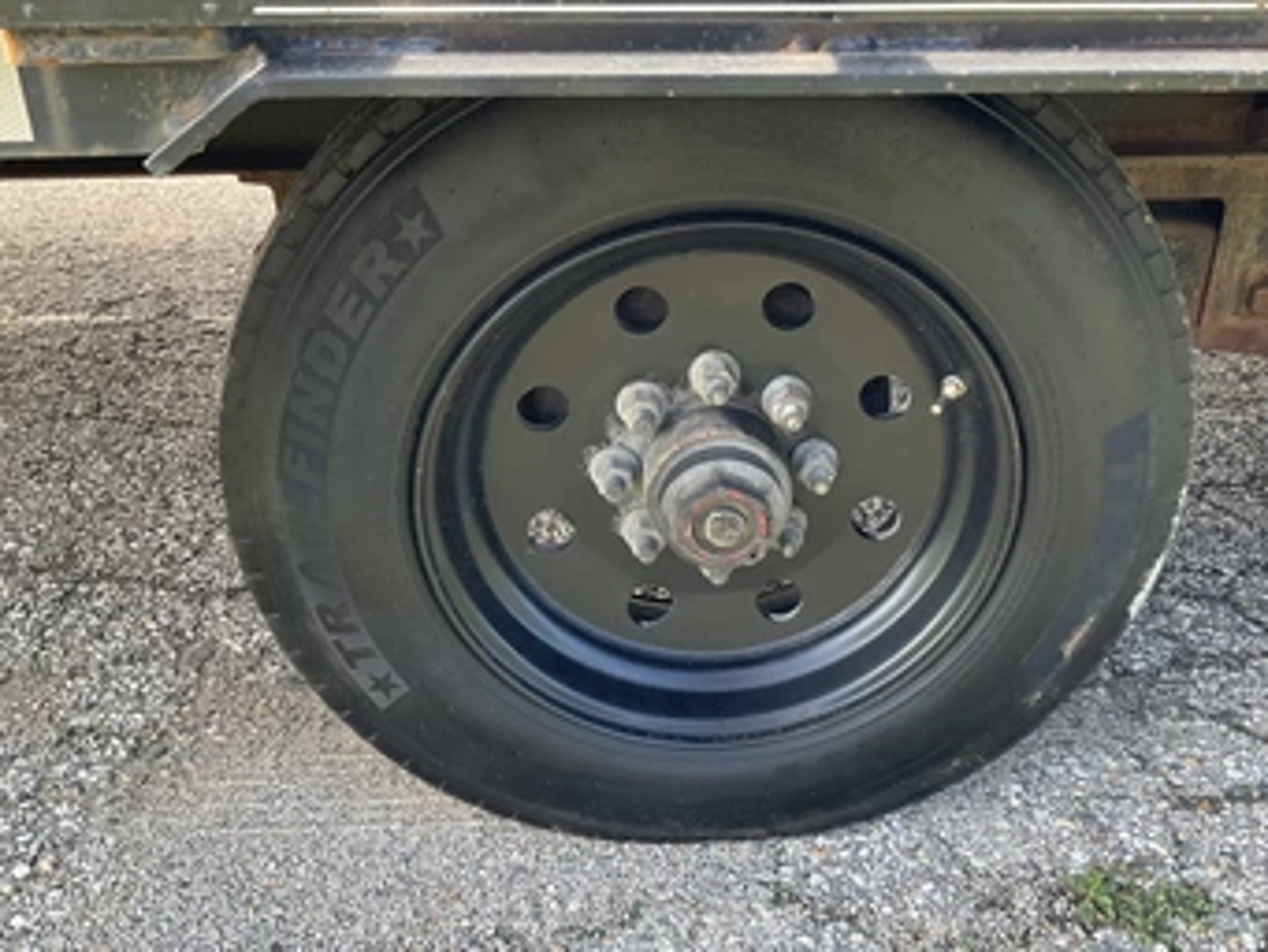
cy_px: 476
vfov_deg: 41.8
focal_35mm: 34
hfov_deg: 53.8
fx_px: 1246
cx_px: 714
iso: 40
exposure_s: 1/122
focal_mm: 3
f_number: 1.8
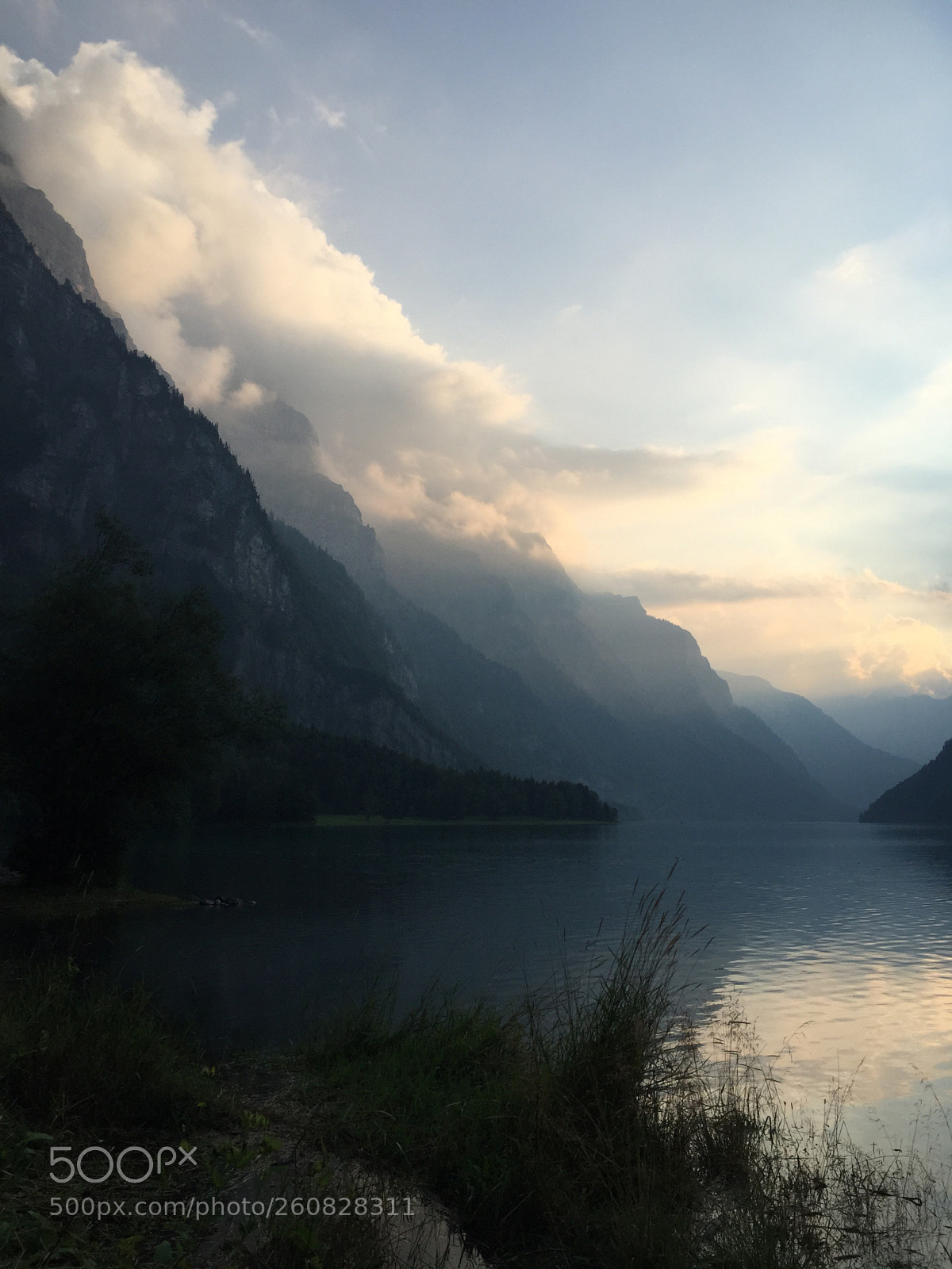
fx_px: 1063
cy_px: 634
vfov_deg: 61.7
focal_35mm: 29
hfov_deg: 48.2
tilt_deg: +9.0
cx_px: 476
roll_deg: +0.8
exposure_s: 1/1412
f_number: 2.2
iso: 32
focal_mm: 4.15
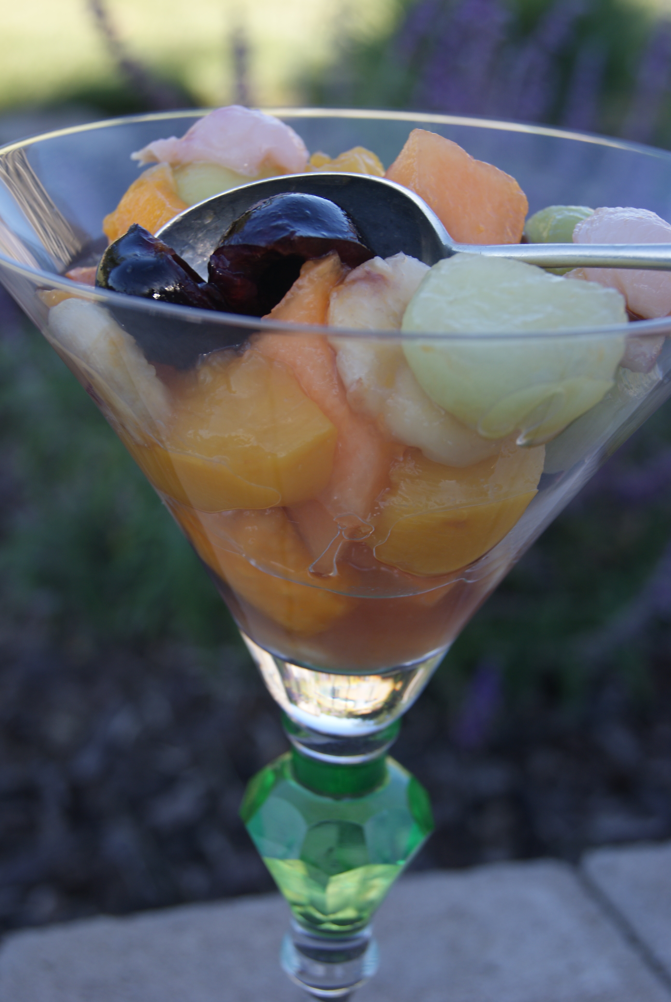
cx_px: 336
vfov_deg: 33.4
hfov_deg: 22.7
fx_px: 1673
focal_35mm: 60
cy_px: 501
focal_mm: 40
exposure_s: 1/80
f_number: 6.3
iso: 100
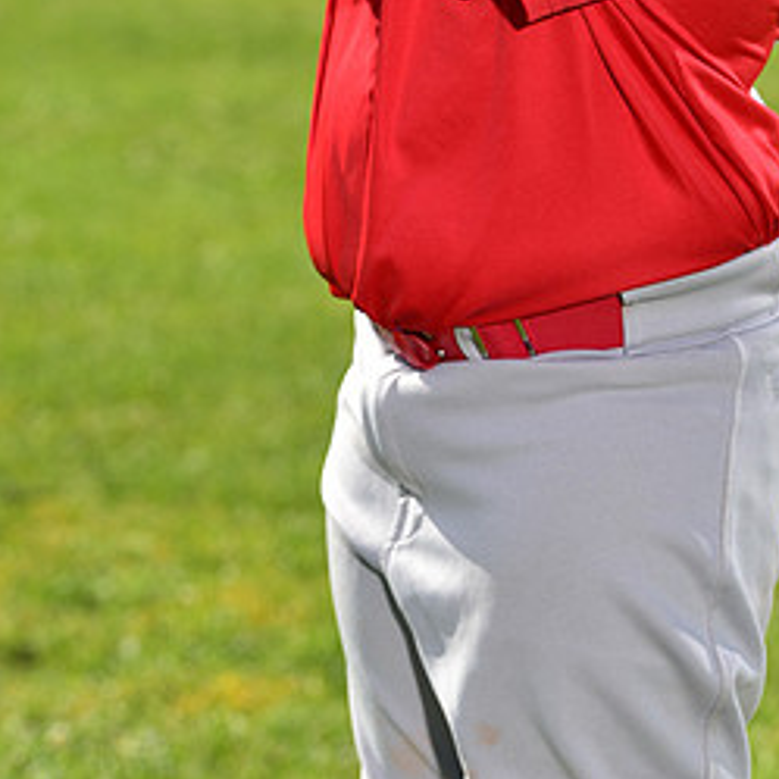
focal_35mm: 238
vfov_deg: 7.3
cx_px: 546
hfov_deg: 7.4
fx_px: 6060
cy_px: -125
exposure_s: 1/250
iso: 80
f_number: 5.6
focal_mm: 120
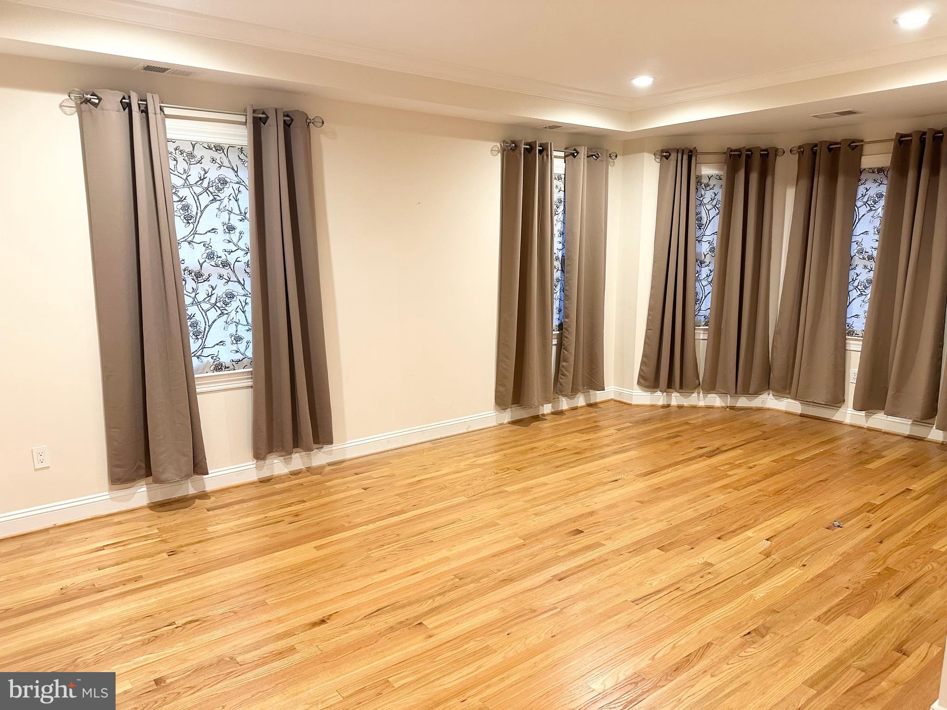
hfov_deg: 71.6
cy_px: 355
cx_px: 474
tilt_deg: -10.4
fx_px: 657
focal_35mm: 24
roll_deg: +0.3
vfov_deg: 56.8
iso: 320
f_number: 1.78
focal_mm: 6.86
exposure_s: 1/60
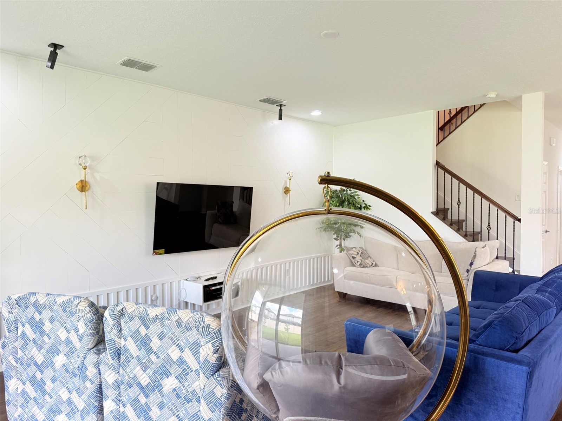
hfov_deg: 71.6
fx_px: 390
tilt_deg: -2.0
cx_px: 281
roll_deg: +0.1
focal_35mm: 24
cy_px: 210
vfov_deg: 56.8
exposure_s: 1/120
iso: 160
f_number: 1.78
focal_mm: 6.76
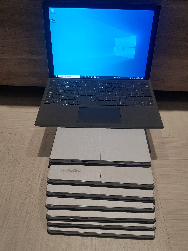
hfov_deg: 53.1
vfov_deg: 67.3
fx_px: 188
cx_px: 94
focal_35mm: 26
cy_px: 126
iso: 64
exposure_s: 1/50
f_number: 1.7
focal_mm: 4.2
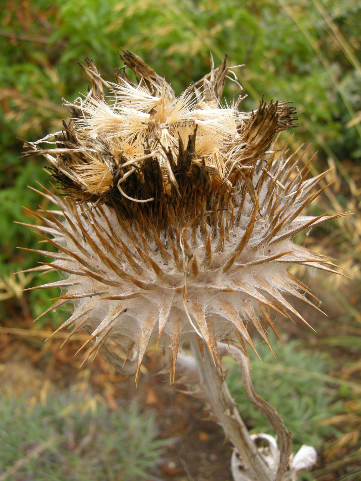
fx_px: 487
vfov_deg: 52.6
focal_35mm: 35
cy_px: 240
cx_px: 180
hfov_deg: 40.7
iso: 64
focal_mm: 7.5
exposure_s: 1/140
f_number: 4.3
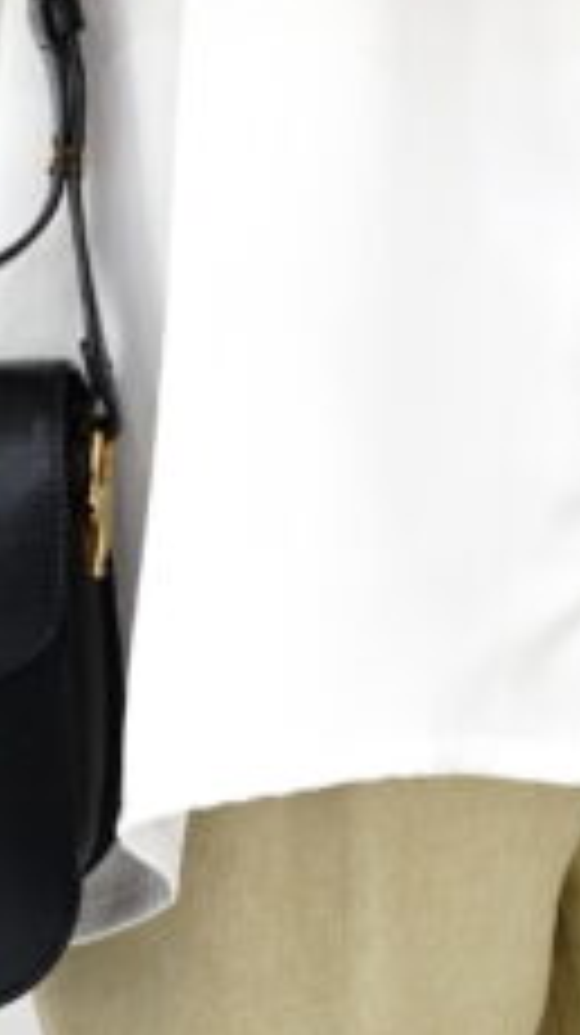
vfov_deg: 9.2
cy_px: 297
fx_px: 6385
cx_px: 452
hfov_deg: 5.2
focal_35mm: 233
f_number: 9
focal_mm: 50
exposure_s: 1/4
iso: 640
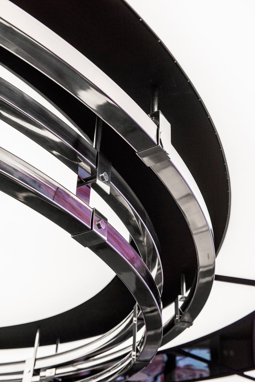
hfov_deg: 28.1
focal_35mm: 48
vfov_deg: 41.1
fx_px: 510
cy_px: 191
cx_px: 128
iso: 1000
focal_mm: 48
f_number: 5.6
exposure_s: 1/500
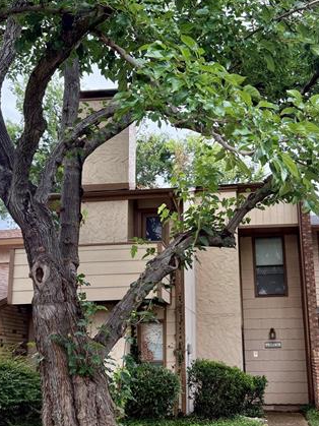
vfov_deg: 43.0
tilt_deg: +15.0
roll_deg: +0.6
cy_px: 221
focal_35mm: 44
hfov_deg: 32.7
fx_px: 541
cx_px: 202
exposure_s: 1/524
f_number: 1.78
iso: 100
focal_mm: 6.76
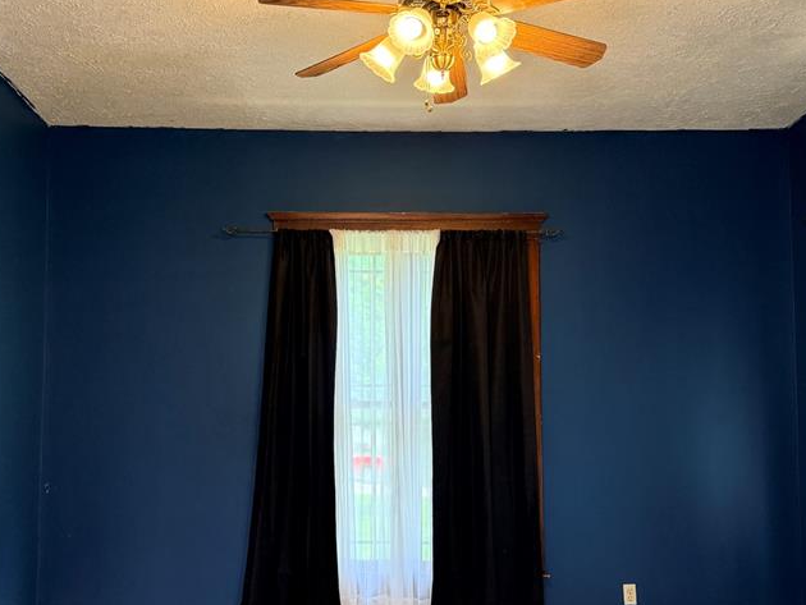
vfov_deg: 36.7
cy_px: 363
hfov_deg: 47.8
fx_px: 908
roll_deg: +0.2
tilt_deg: +4.9
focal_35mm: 39
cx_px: 370
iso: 250
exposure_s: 1/120
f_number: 1.78
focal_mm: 6.76
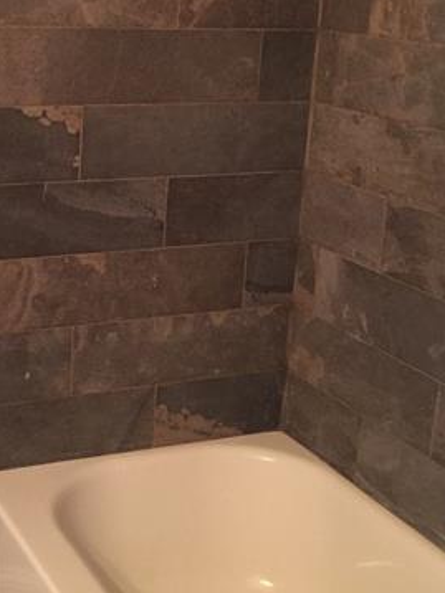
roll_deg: -2.2
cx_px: 74
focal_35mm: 62
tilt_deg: -13.7
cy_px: 198
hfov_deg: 23.2
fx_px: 1063
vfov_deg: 31.0
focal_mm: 4.15
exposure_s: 1/10
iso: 125
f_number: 2.2
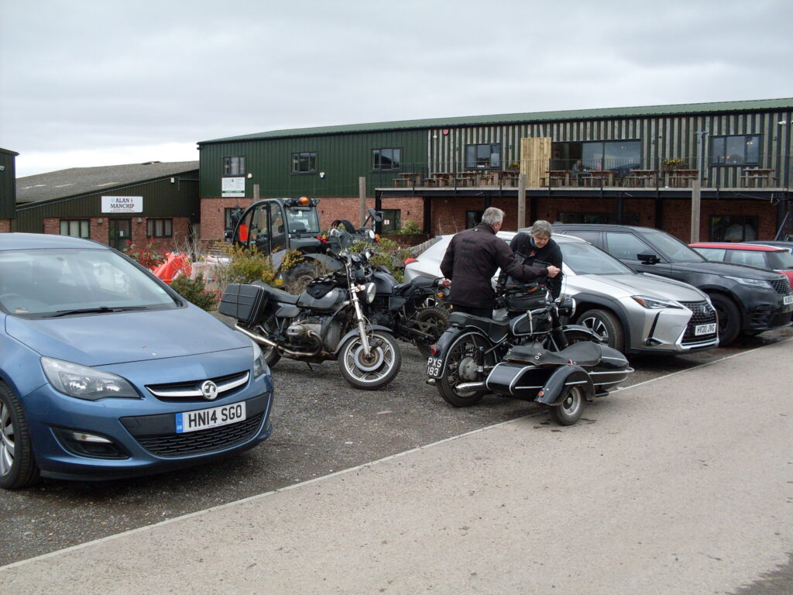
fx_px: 871
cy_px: 298
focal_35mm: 38
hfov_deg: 49.0
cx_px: 396
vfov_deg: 37.7
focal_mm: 6.3
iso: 80
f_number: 2.8
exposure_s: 1/250
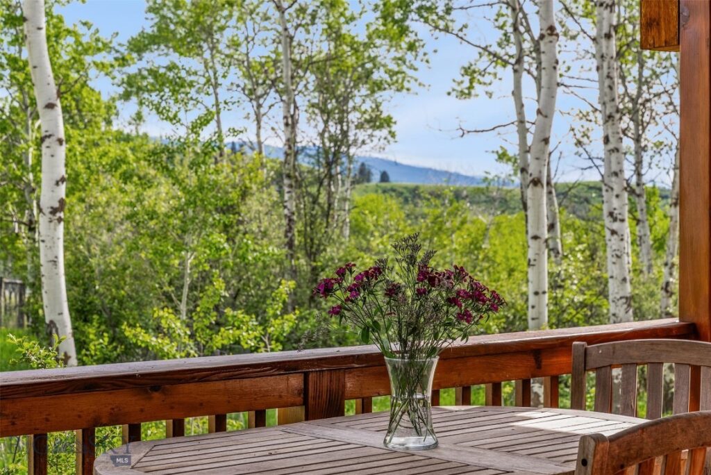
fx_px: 1383
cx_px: 356
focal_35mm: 70
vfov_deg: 19.5
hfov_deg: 28.8
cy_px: 238
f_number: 9
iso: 125
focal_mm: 70
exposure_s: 1/125
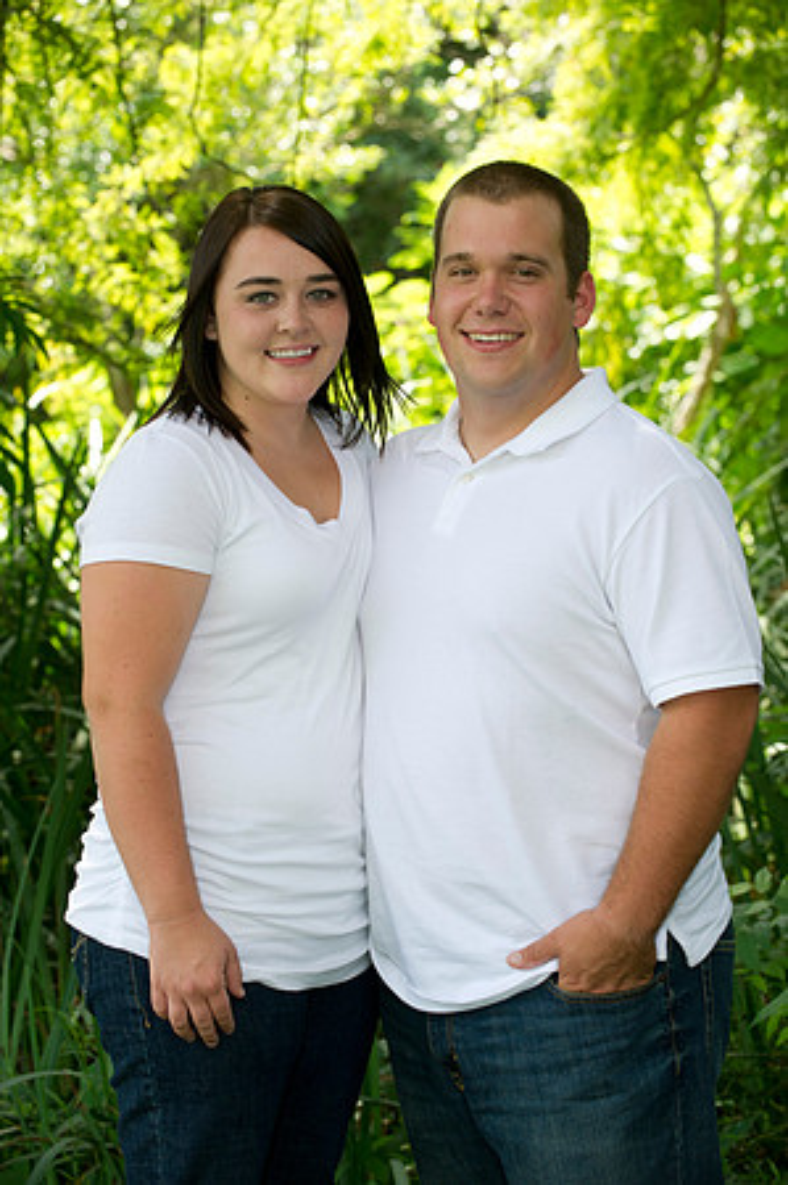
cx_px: 394
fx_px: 3356
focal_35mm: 102
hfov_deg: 13.4
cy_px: 592
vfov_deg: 20.0
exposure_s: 1/125
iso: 320
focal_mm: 102
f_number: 5
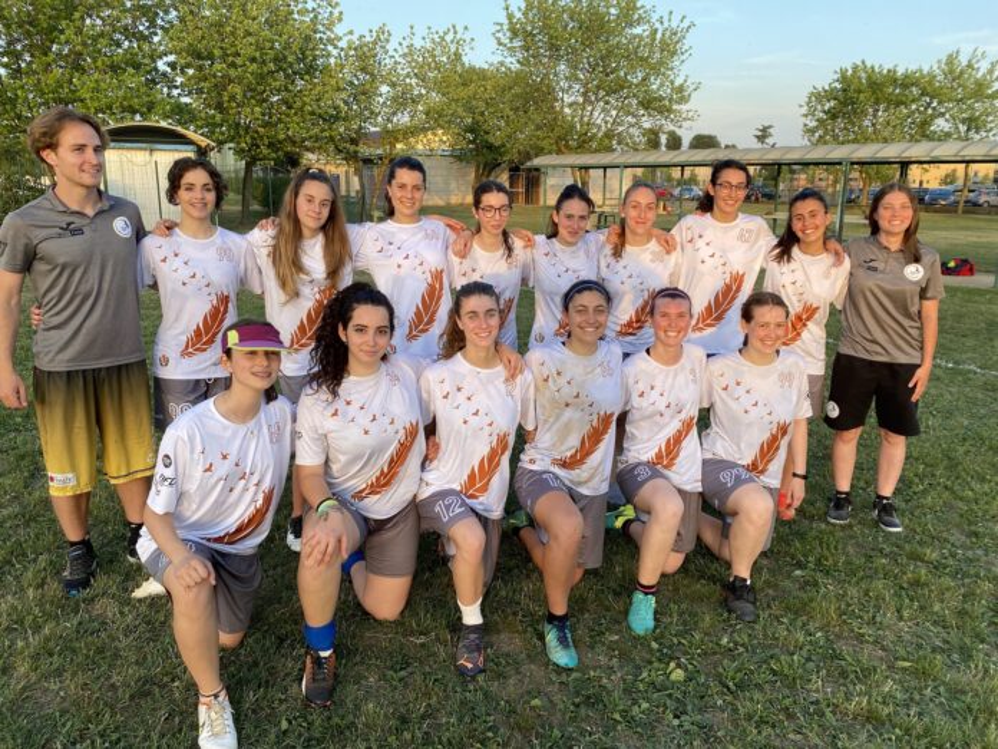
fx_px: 750
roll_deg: -0.3
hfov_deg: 67.3
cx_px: 499
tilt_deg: -14.1
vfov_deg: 53.1
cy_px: 374
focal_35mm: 26
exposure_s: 1/198
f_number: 1.8
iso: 32
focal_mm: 4.25
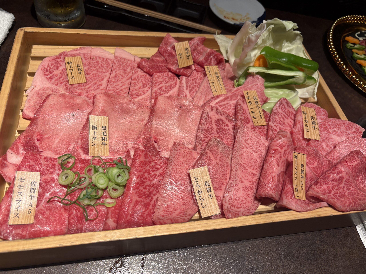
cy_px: 137
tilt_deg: -54.2
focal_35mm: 26
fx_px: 275
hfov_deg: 67.3
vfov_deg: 53.1
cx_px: 183
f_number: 1.6
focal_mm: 5.96
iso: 100
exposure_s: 1/120
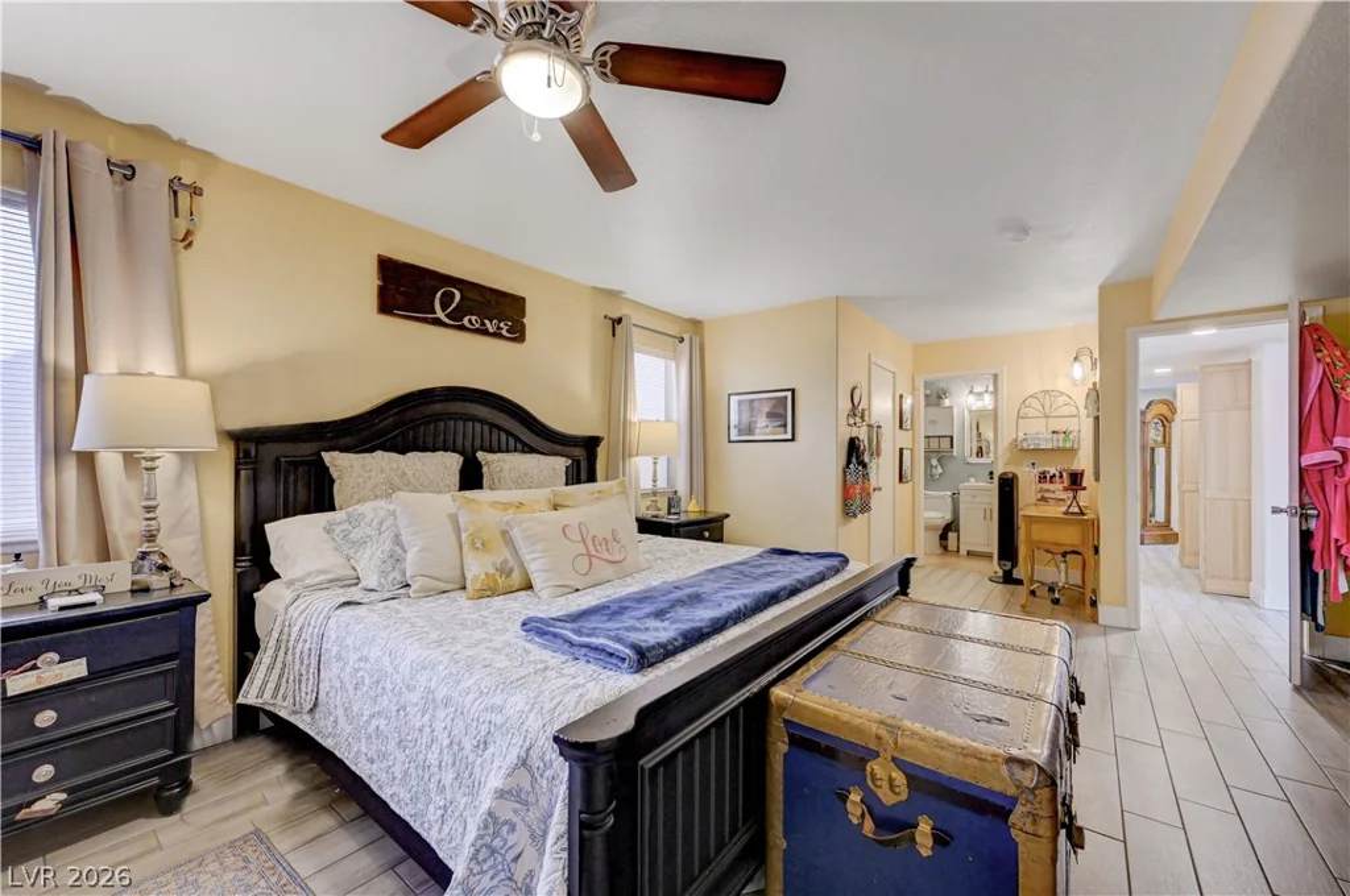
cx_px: 675
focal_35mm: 14
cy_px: 448
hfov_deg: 104.3
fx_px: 524
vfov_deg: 81.1
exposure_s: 1/15
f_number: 9
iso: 1100
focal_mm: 14
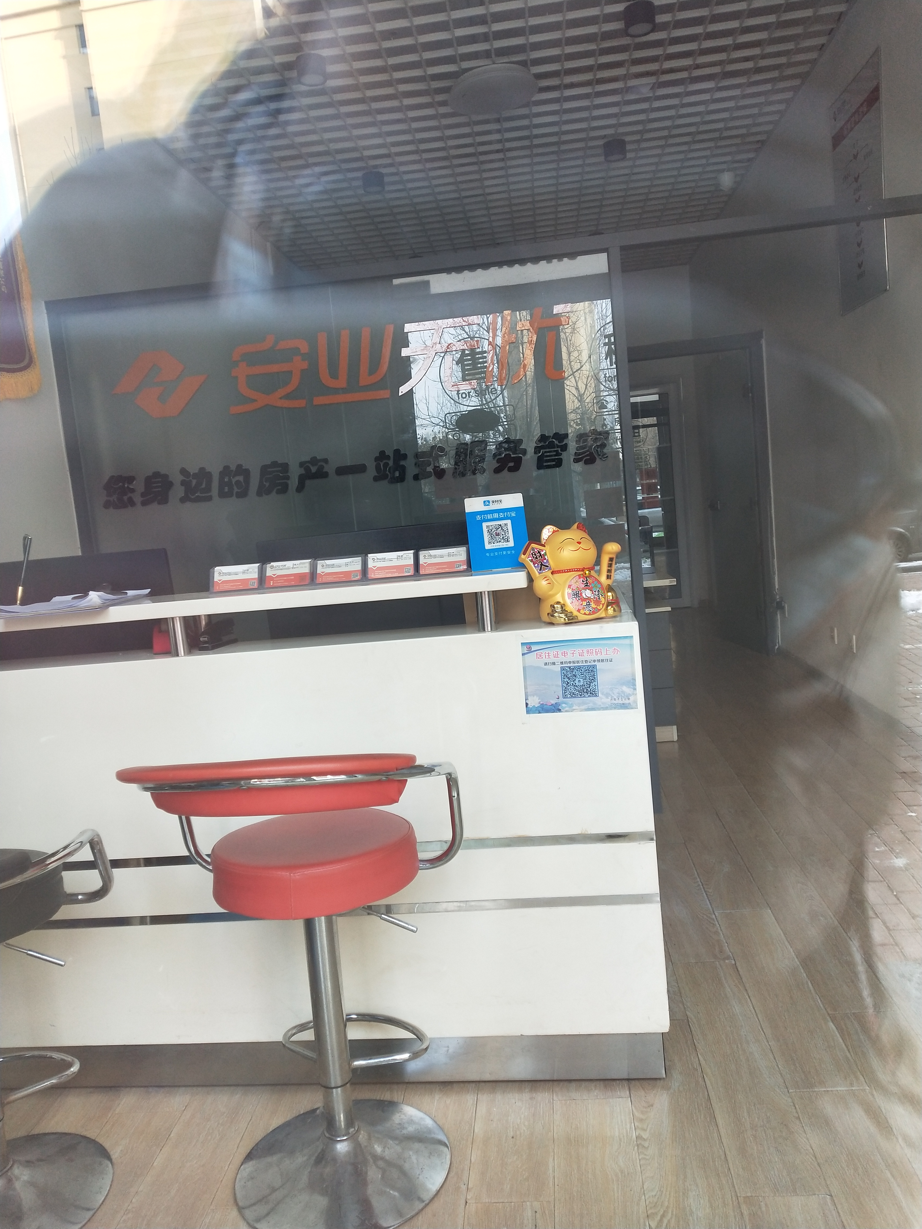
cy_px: 614
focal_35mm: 23
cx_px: 461
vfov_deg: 73.9
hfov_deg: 58.9
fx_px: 817
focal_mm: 3.99
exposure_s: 1/50
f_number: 1.7
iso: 37
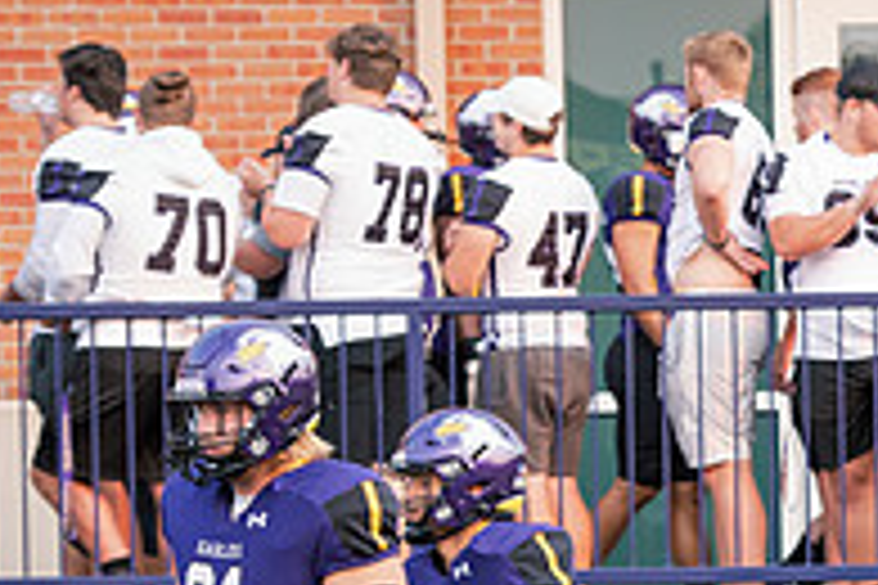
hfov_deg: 6.5
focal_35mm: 312
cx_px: 1139
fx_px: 7609
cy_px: 700
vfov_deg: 4.4
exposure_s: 1/400
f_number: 4
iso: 800
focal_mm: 105
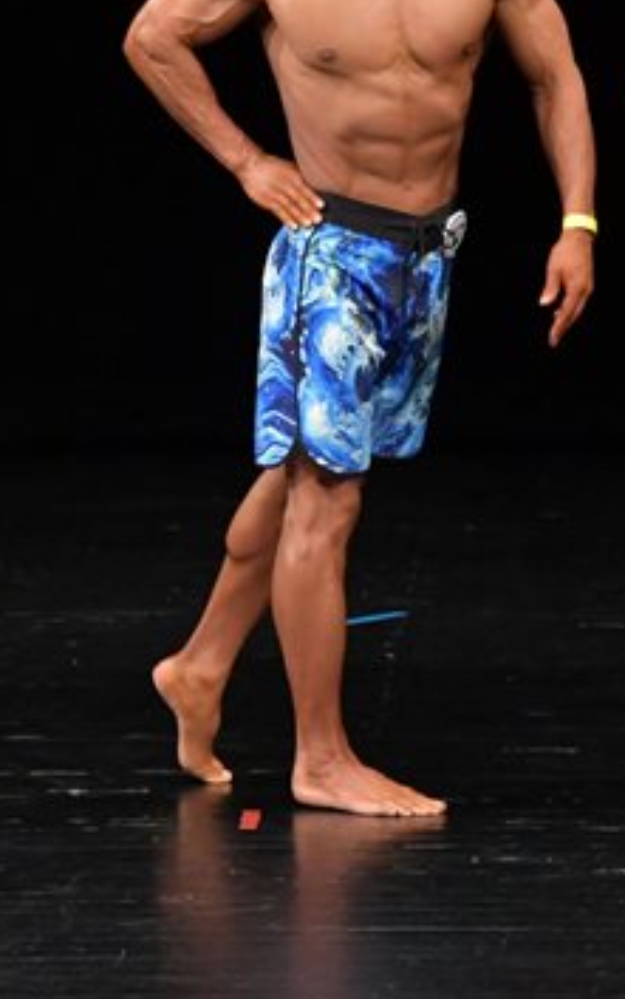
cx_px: 64
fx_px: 15515
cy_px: 294
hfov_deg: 2.3
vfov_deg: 3.7
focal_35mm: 570
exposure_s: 1/400
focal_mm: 170
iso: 3200
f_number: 5.6
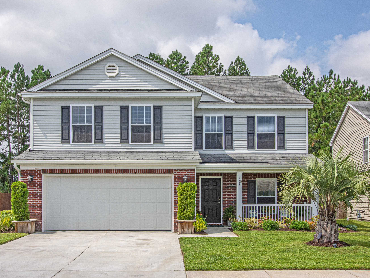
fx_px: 353
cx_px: 167
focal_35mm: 33
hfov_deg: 55.3
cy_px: 138
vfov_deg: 43.0
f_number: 10
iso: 320
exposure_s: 1/640
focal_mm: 20
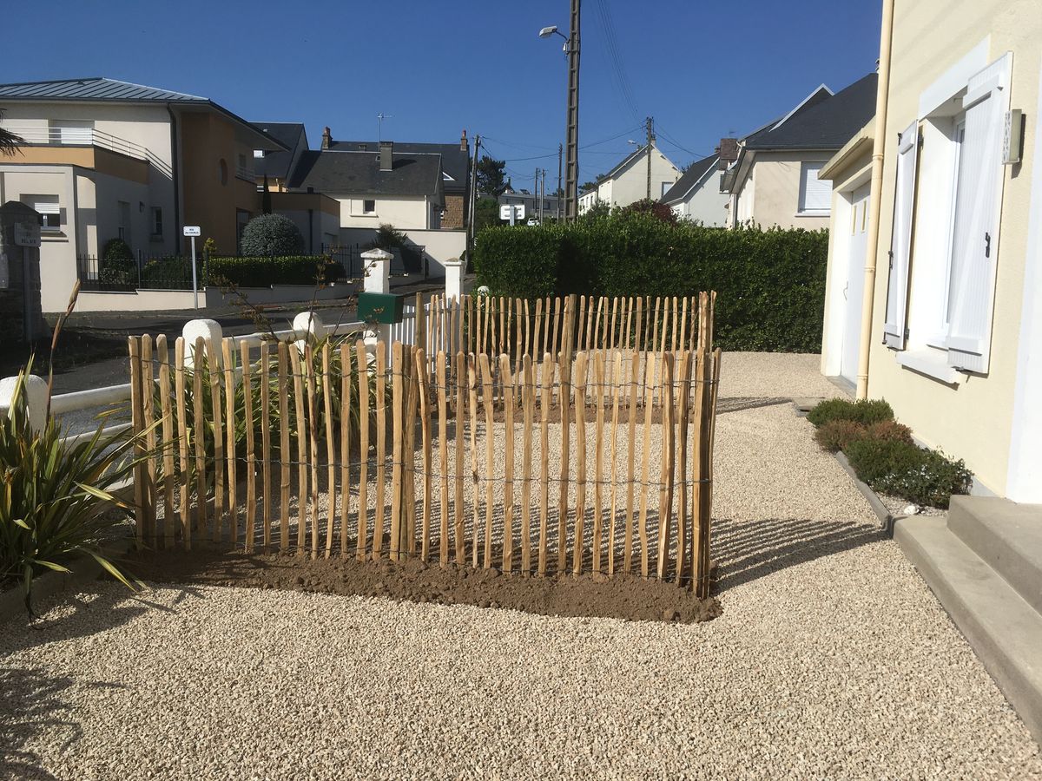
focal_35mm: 29
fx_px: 873
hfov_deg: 61.7
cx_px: 521
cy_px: 390
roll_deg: -0.9
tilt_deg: -7.2
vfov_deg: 48.2
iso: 25
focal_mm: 4.15
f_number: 2.2
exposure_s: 1/3205
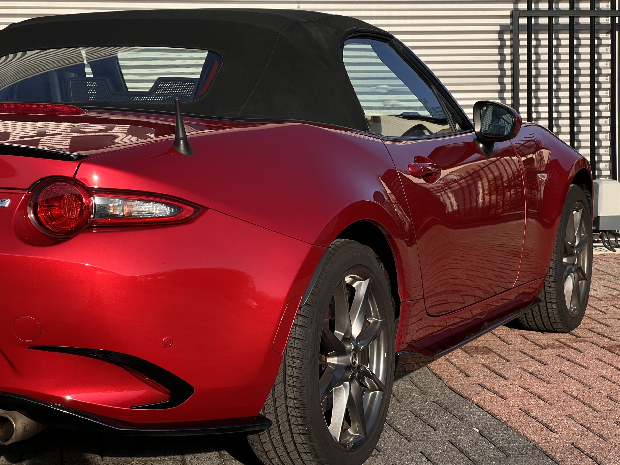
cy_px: 232
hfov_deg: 25.3
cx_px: 310
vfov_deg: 19.1
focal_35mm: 77
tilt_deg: -5.3
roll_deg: +0.8
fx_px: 1379
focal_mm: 9
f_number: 2.8
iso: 32
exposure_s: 1/457
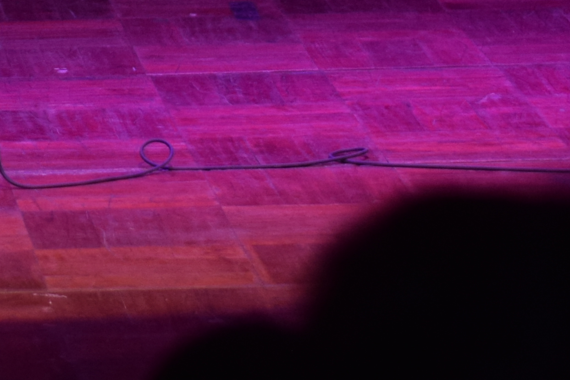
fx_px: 5732
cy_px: -354
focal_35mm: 362
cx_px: -488
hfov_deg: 5.6
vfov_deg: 3.8
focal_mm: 50
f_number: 2
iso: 400
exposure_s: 1/640
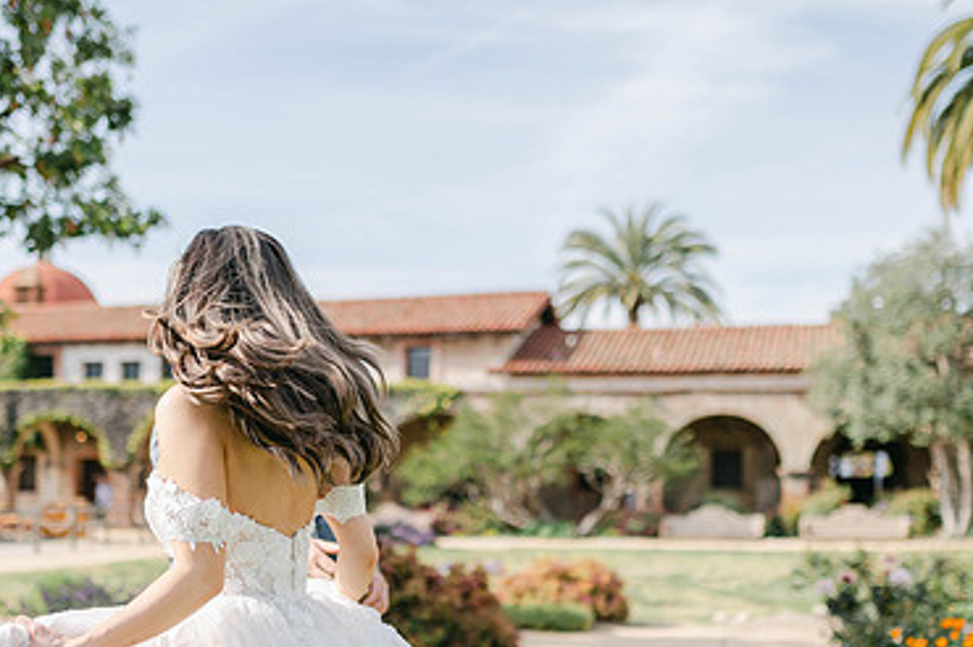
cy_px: 455
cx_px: 368
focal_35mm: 60
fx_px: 1620
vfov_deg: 22.4
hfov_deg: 33.3
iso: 100
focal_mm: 35
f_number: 2
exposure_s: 1/4000
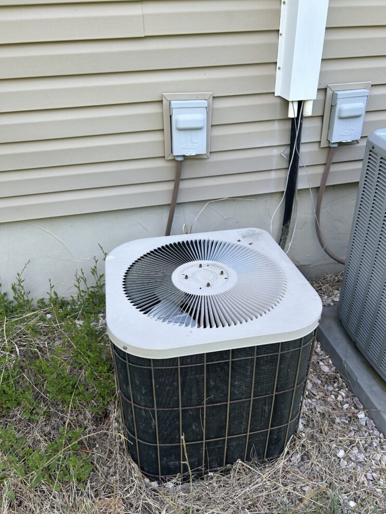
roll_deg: +2.1
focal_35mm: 27
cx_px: 196
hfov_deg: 51.4
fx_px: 401
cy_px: 266
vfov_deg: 65.3
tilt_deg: -33.8
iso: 50
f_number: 1.5
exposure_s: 1/581
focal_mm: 5.7
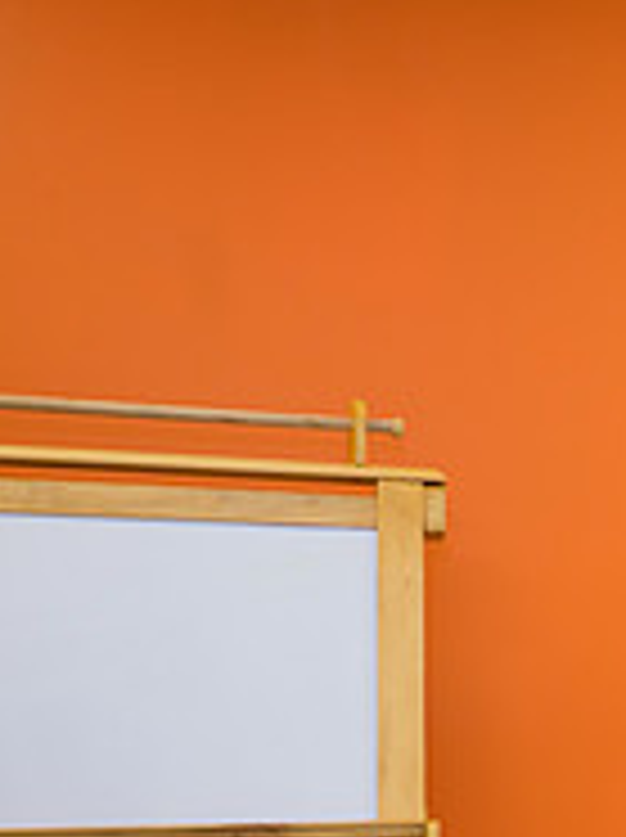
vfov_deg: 25.4
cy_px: 716
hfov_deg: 16.5
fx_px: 1813
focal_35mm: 75
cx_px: 1121
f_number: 3.5
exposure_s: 1/200
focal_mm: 25
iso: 800
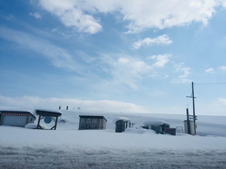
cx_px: 113
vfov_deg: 48.2
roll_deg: +0.1
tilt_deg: +17.1
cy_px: 84
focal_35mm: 29
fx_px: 189
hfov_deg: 61.7
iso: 32
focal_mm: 4.15
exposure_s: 1/1464
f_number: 2.2
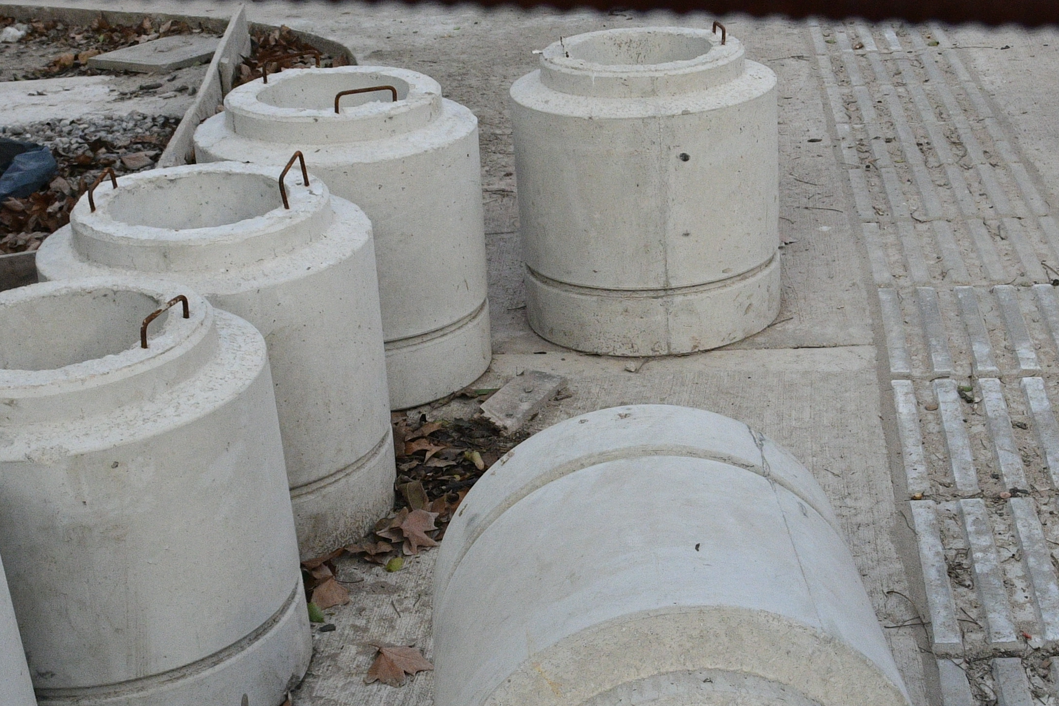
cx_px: 649
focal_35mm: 65
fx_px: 1912
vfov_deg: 20.8
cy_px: 533
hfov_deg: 30.8
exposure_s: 1/160
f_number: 8
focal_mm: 17
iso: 1250
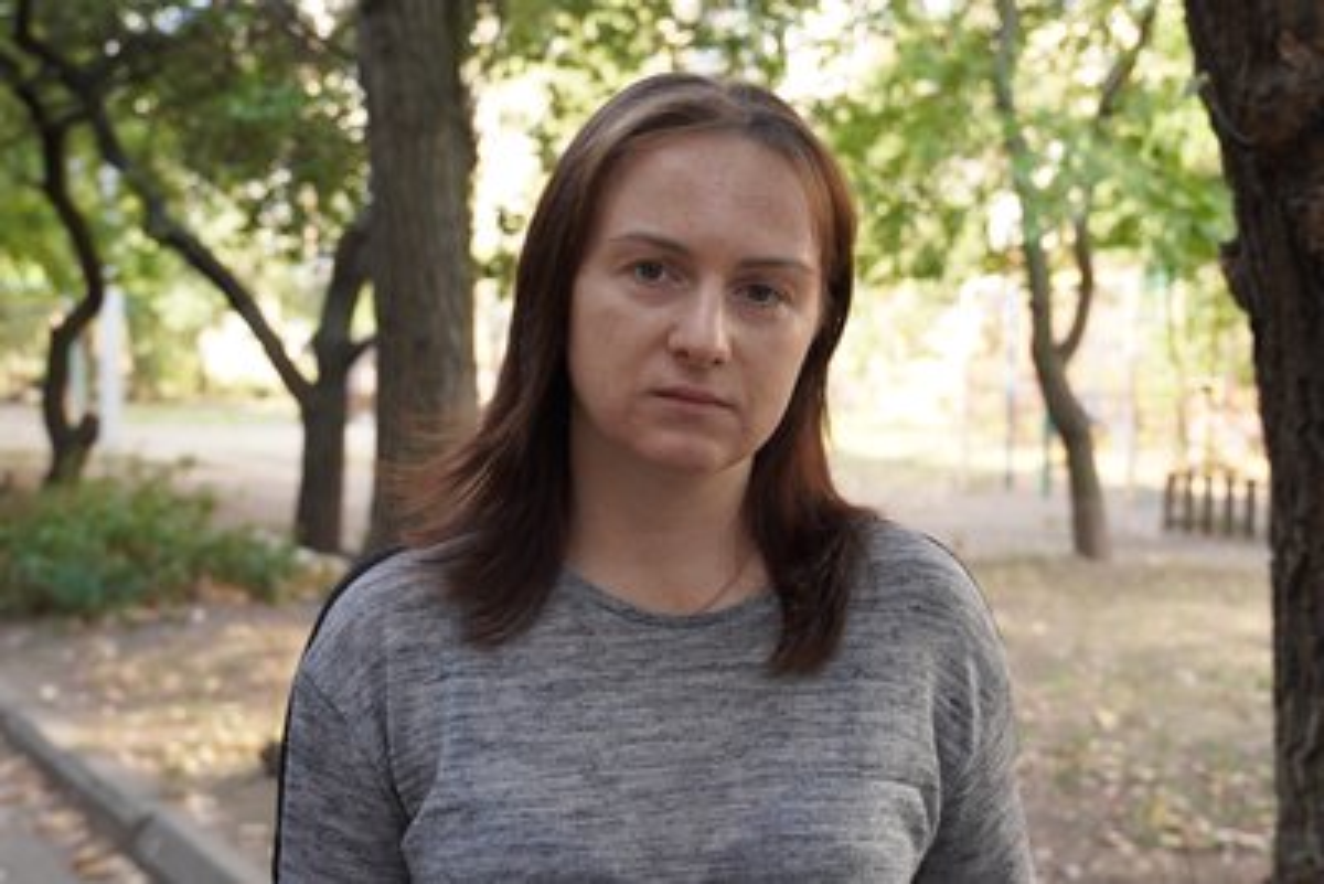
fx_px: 1766
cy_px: 442
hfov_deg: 41.1
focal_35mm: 48
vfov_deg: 28.1
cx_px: 662
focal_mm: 32
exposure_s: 1/160
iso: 320
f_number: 4
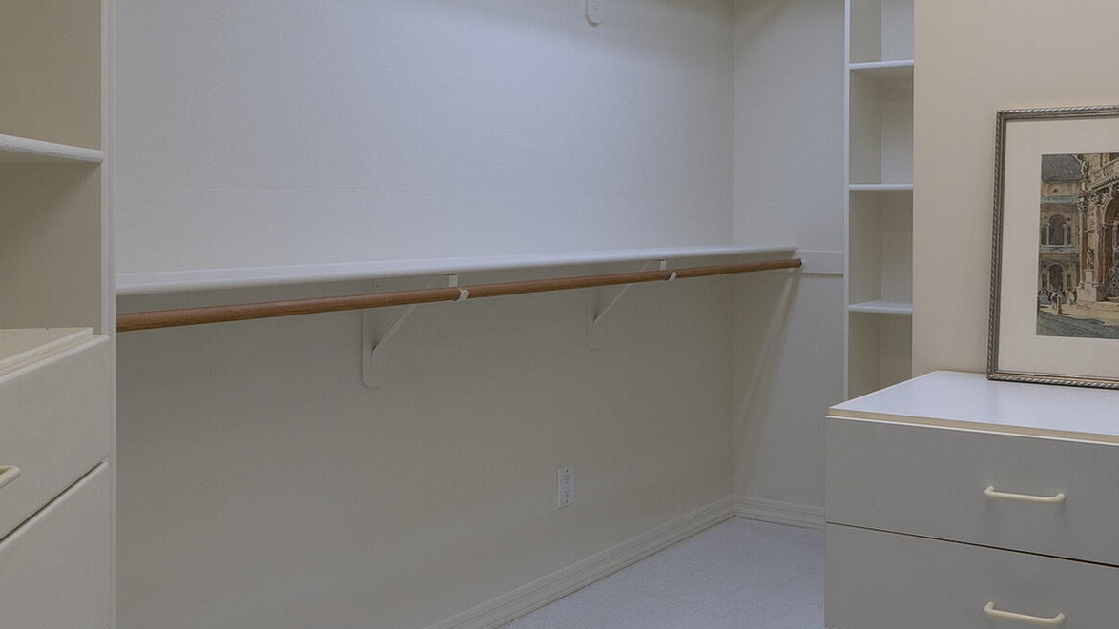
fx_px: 1039
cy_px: 203
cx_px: 773
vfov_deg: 33.4
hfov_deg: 55.1
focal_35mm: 35
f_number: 7.1
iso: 200
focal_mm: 14
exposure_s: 1/30
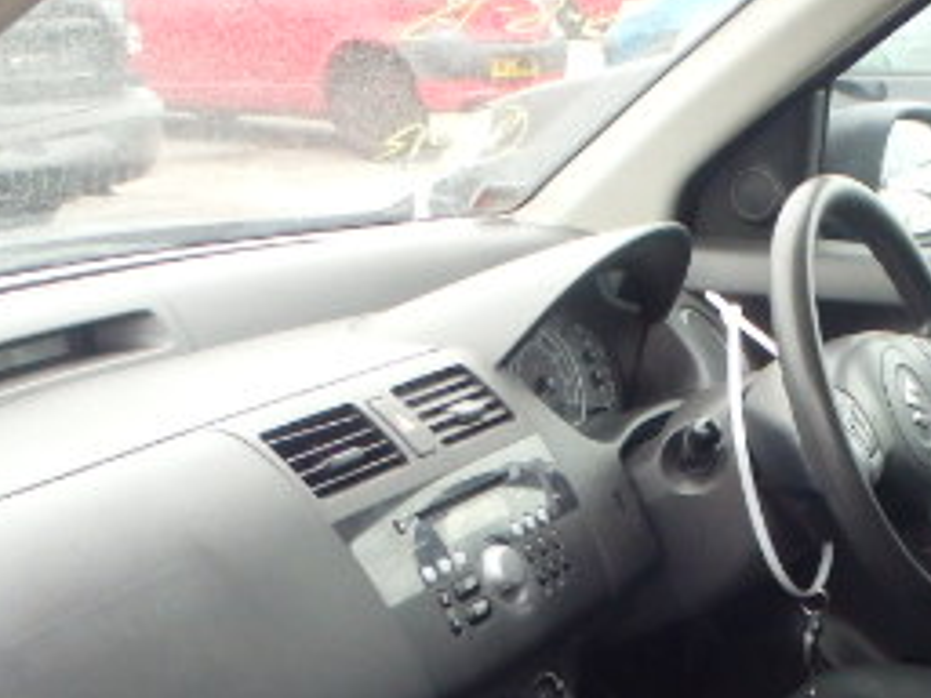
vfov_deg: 19.8
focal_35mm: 70
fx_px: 1883
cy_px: 818
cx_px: 680
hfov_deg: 27.5
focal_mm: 5
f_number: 3.9
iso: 800
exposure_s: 1/80
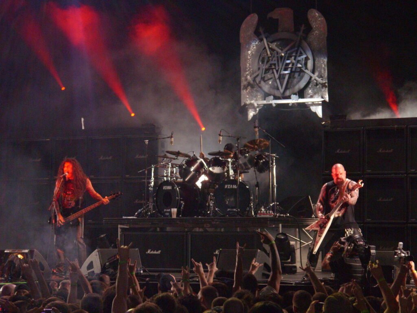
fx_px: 1542
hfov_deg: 15.4
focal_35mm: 128
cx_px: 208
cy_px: 156
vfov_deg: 11.6
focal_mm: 21.3
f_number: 3.9
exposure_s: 1/148
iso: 400
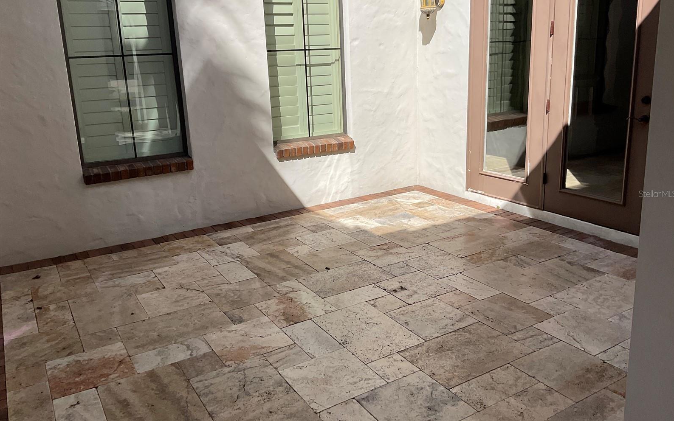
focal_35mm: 31
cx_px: 339
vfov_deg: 40.6
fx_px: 569
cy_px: 194
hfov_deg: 61.2
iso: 16
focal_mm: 3
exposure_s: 1/2801
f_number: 1.8
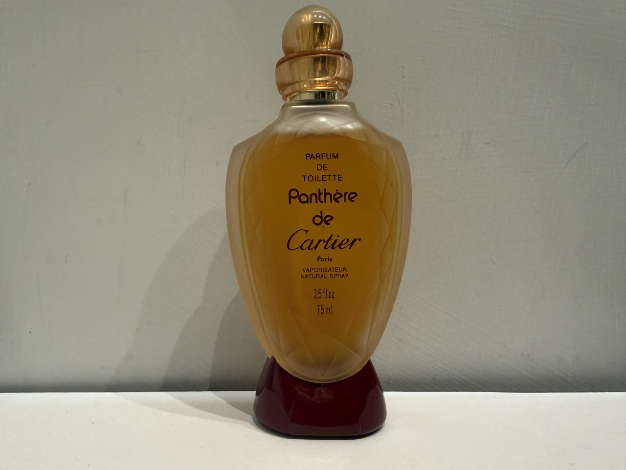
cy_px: 235
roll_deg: +1.0
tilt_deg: +0.4
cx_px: 313
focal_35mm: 24
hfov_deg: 71.6
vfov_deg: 56.8
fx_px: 434
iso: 200
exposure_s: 1/50
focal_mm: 2.22
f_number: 2.2
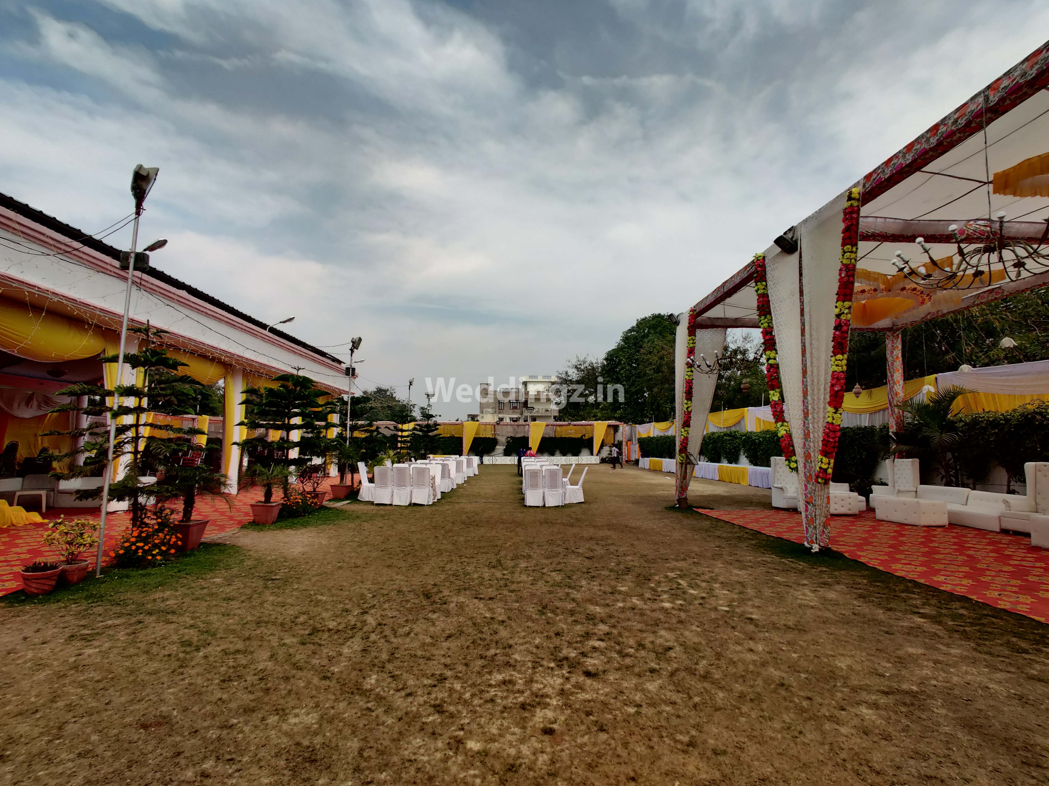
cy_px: 393
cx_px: 524
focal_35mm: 13
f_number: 2.2
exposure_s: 1/736
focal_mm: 2.25
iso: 125
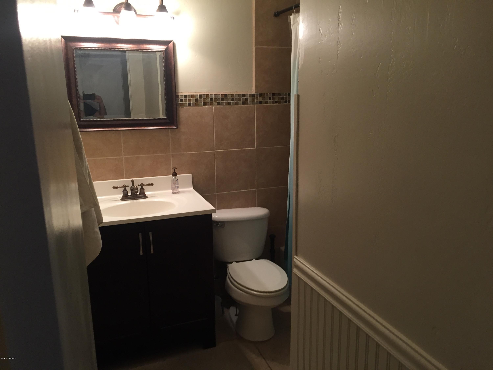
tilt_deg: -13.0
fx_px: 413
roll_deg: +0.5
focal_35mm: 29
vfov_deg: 48.2
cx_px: 246
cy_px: 185
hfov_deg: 61.7
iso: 100
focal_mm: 4.15
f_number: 2.2
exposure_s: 1/30
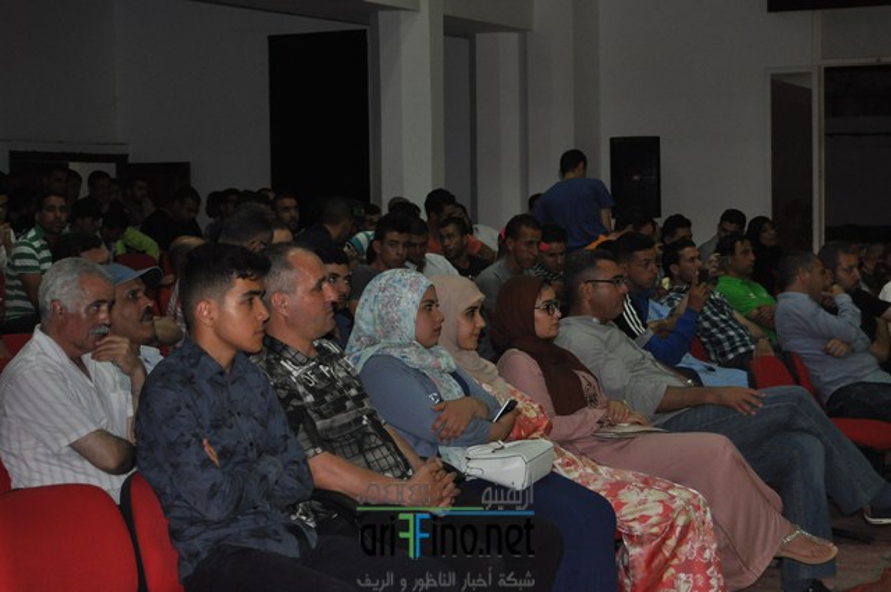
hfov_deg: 24.6
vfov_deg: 16.5
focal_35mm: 82
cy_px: 296
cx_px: 446
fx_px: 2039
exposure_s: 1/60
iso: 800
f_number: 5.6
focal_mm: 55
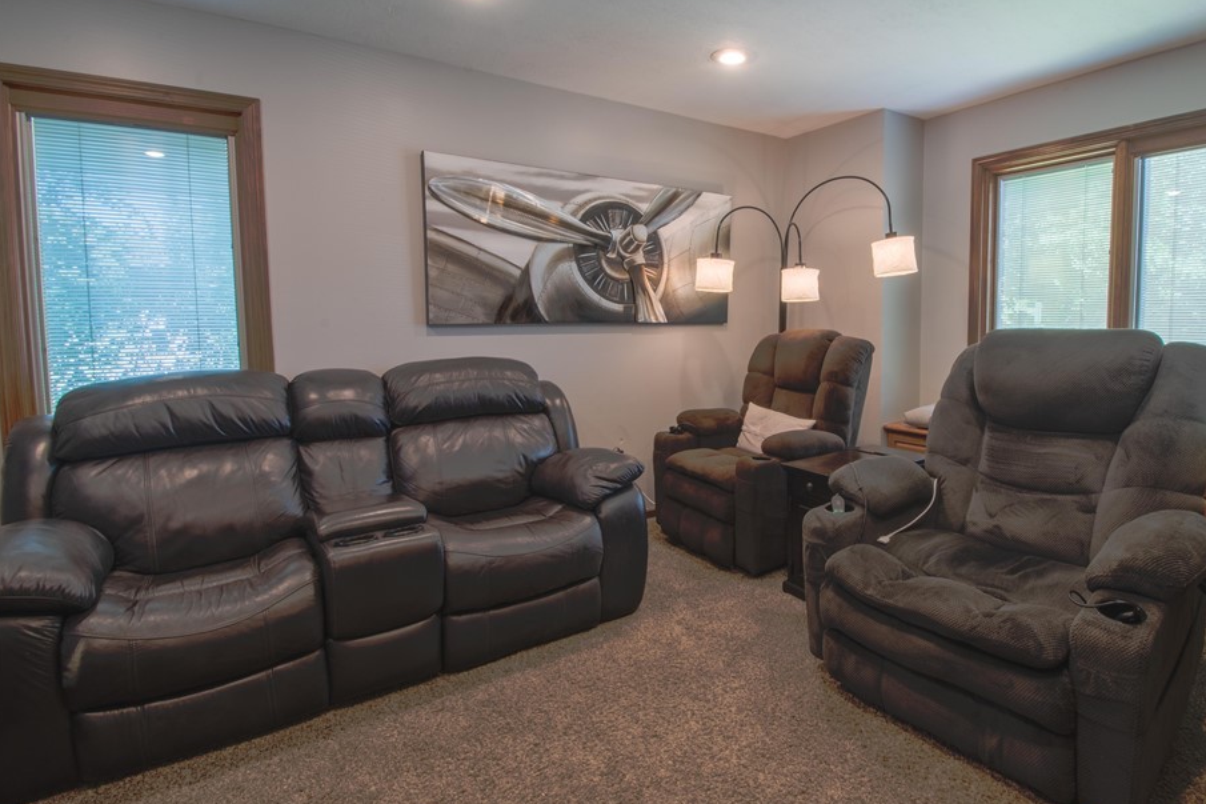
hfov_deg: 89.0
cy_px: 363
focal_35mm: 18
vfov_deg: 67.2
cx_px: 716
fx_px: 603
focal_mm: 10
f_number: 16
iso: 250
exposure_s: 4
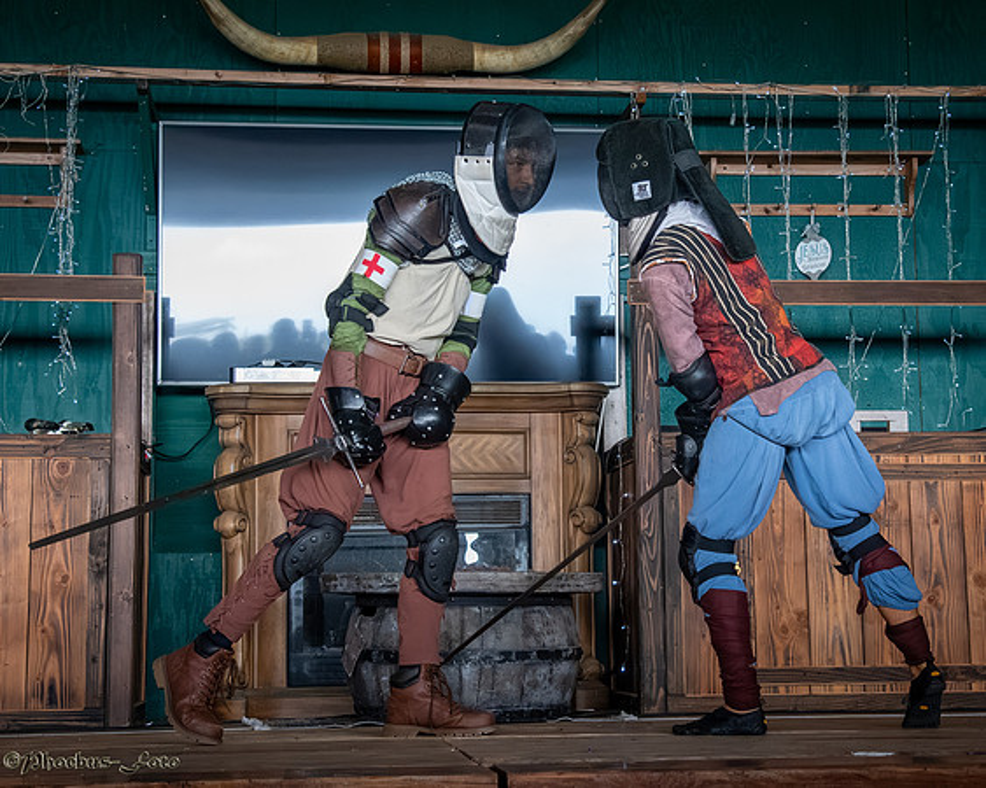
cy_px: 348
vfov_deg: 19.8
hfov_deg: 24.7
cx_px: 585
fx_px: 2251
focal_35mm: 77
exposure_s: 1/320
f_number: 5.6
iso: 8000
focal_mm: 46
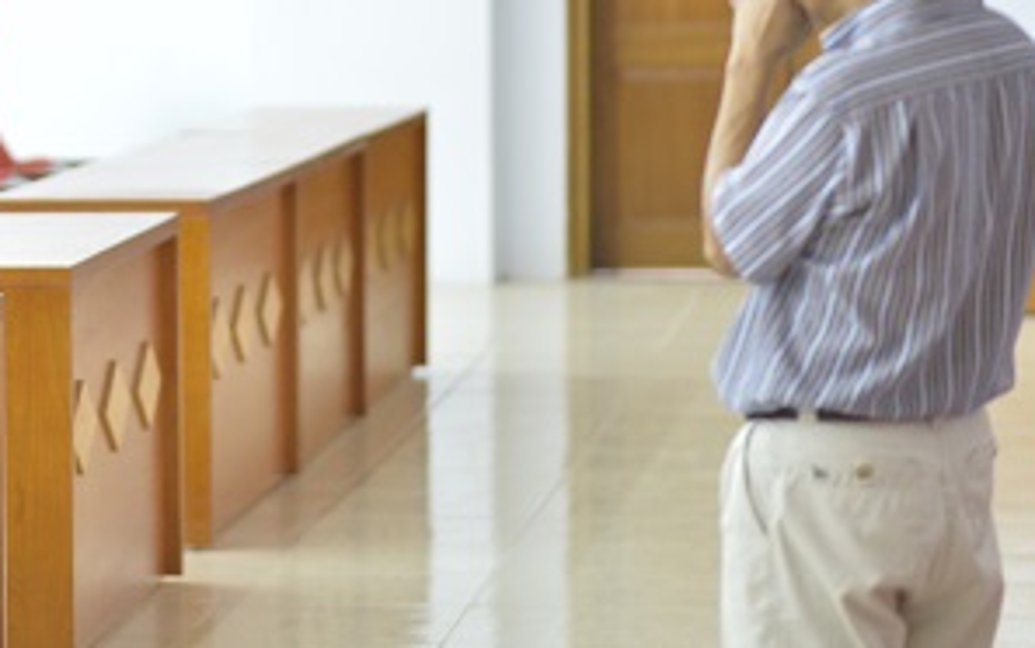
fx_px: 5758
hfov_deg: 10.2
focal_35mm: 204
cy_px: -37
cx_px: -42
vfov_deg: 6.4
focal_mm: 85
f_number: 2
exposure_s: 1/160
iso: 1600
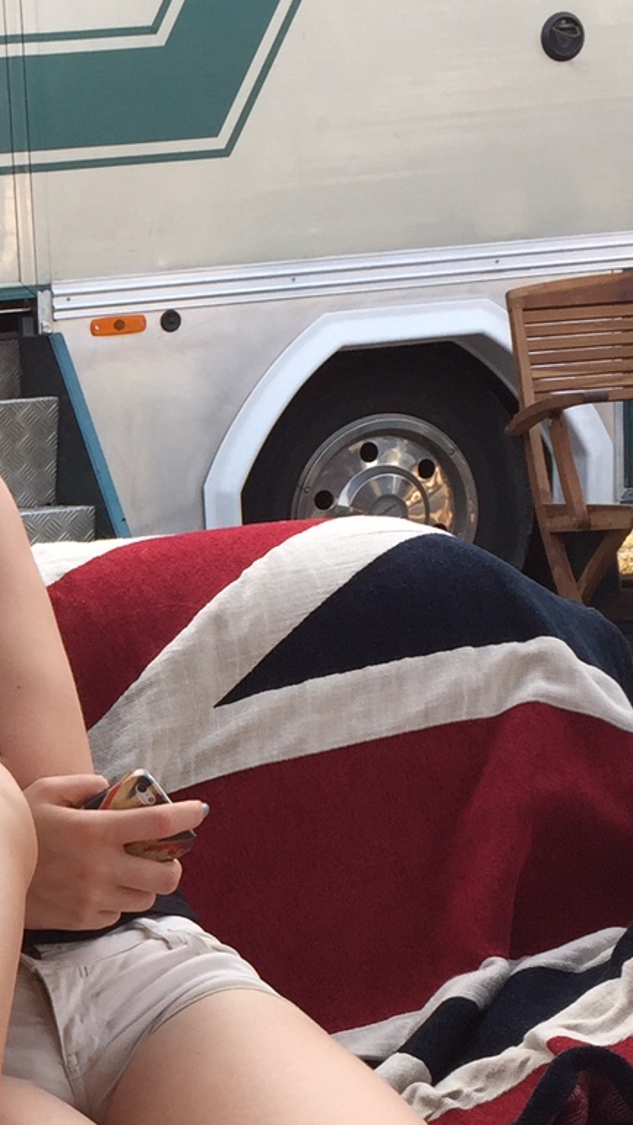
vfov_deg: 25.1
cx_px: -291
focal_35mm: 84
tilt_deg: -11.4
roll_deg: +5.7
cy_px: 814
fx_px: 2507
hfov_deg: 13.6
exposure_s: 1/141
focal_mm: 4.15
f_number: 2.2
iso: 32
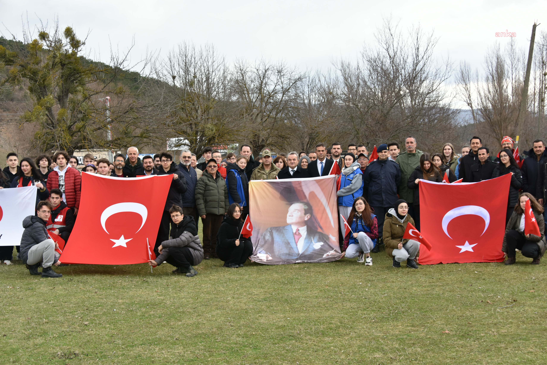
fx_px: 882
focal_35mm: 58
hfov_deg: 34.5
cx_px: 274
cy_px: 182
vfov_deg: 23.4
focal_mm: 58
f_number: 7.1
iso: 800
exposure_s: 1/200
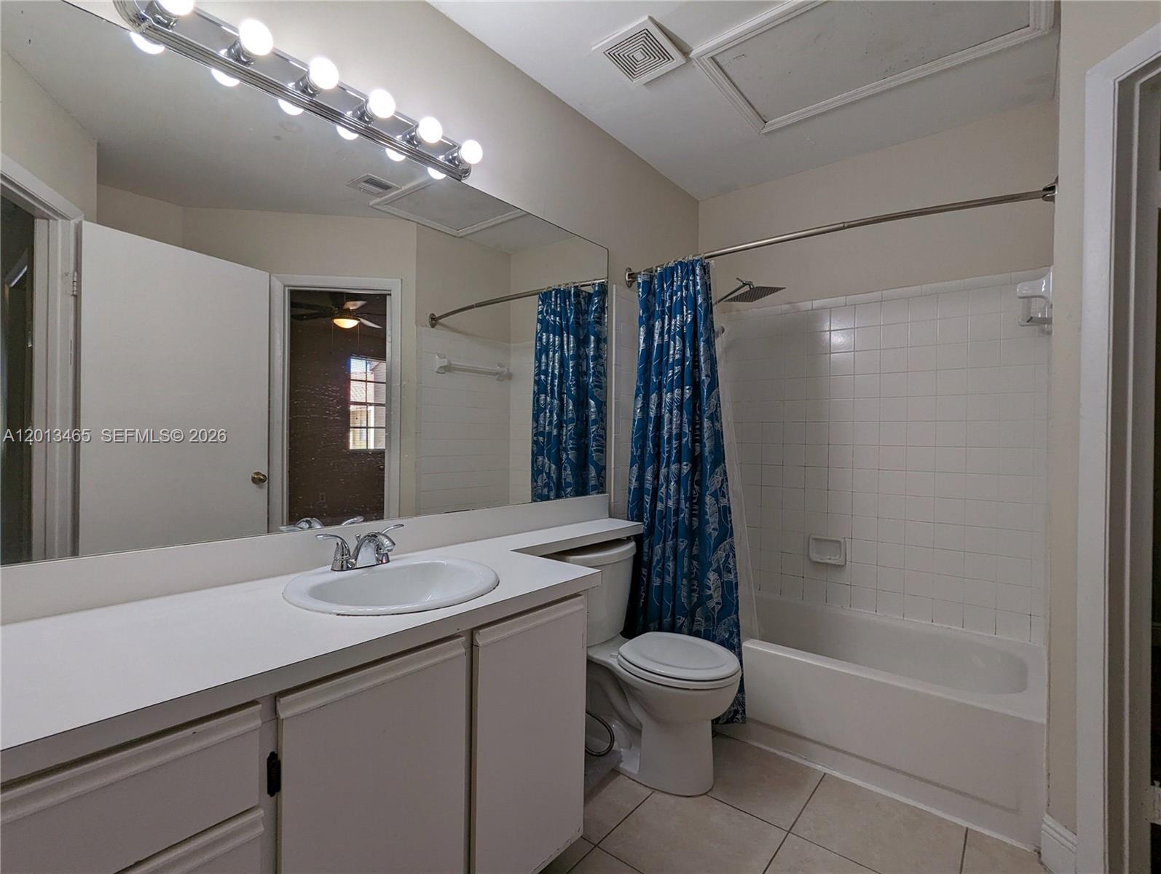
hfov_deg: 94.4
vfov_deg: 78.2
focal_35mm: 16
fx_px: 537
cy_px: 437
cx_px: 580
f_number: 2.2
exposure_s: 1/162
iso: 50
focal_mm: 2.35
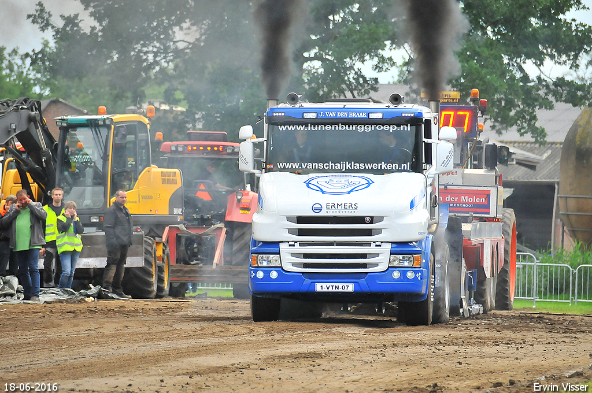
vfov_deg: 3.4
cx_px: 296
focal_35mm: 405
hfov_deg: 5.1
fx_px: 6651
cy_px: 196
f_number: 5.6
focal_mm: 270
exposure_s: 1/200
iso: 1000
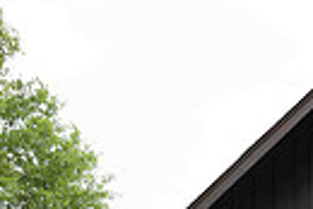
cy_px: 371
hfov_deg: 16.9
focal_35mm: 107
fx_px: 931
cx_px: 494
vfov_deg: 11.9
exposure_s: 1/640
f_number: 2.5
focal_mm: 24
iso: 160
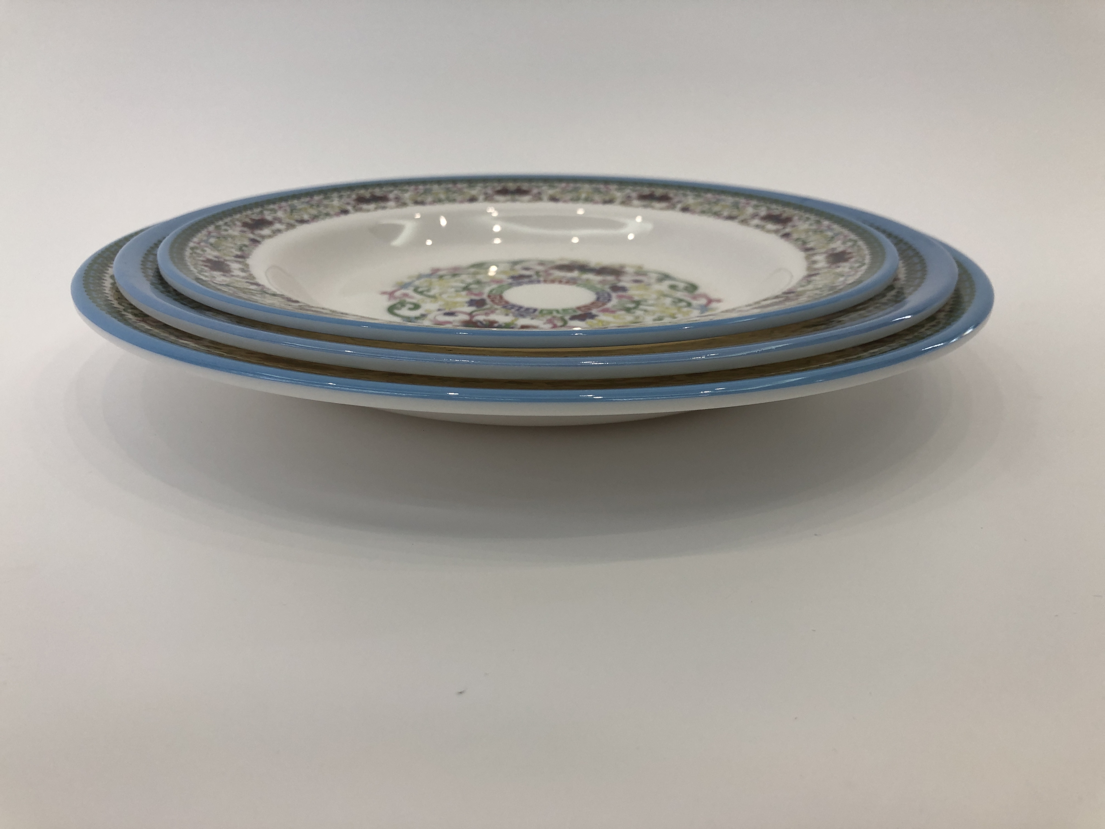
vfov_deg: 49.7
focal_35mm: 28
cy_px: 414
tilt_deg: -22.4
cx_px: 552
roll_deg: +0.6
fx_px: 894
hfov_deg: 63.4
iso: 25
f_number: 1.8
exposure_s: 1/50
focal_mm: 4
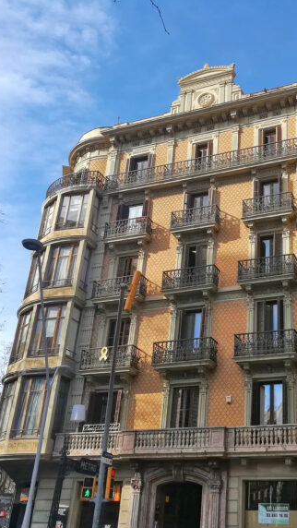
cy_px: 264
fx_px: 532
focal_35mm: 38
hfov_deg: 30.4
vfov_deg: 52.8
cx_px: 239
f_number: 2.2
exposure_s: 1/580
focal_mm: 3.83
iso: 50
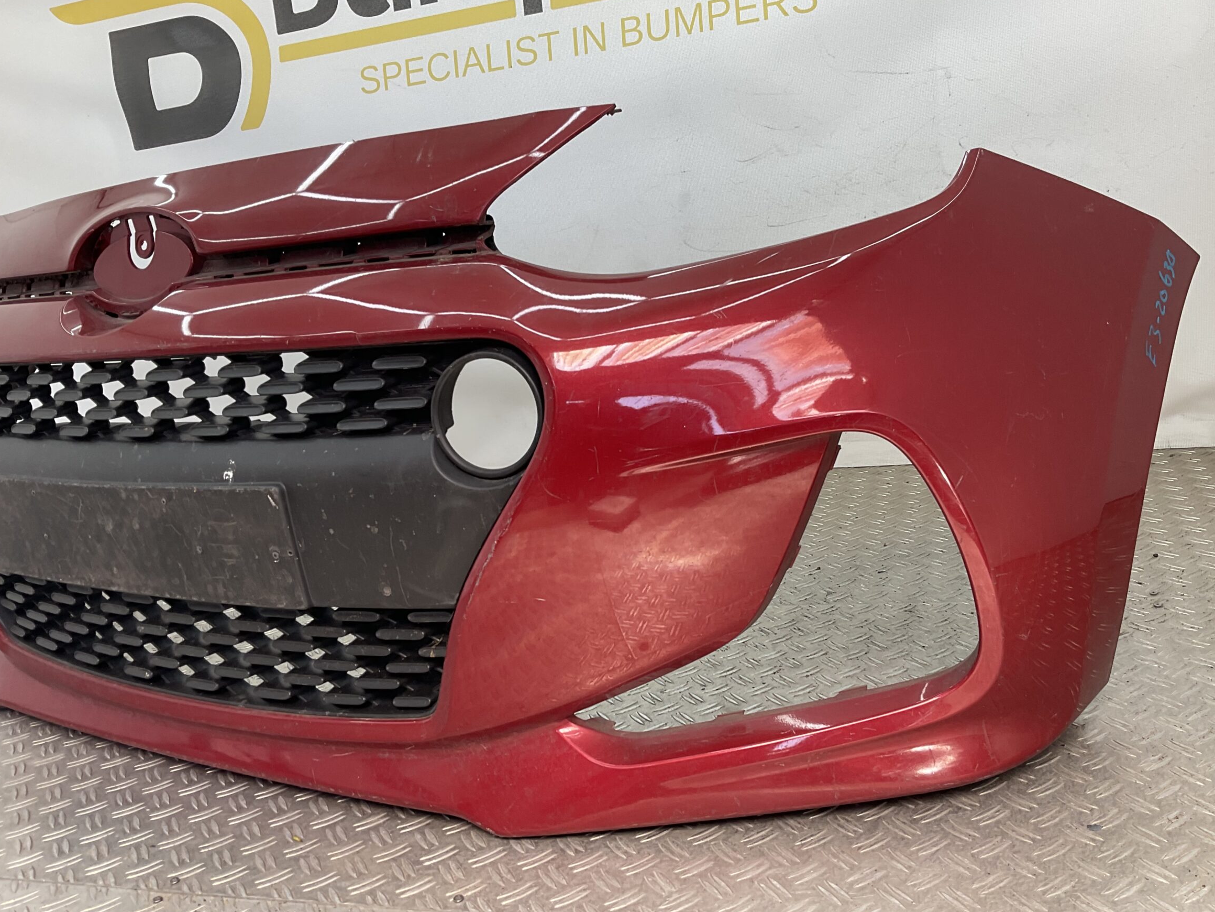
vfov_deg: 44.1
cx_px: 647
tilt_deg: -15.7
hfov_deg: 56.8
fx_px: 1123
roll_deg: +7.9
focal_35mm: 32
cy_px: 490
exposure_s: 1/120
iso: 25
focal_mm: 3
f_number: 1.8
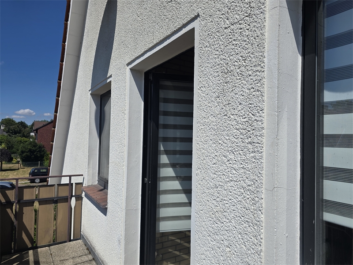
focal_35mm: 23
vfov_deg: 58.9
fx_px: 235
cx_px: 176
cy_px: 132
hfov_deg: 73.9
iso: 12
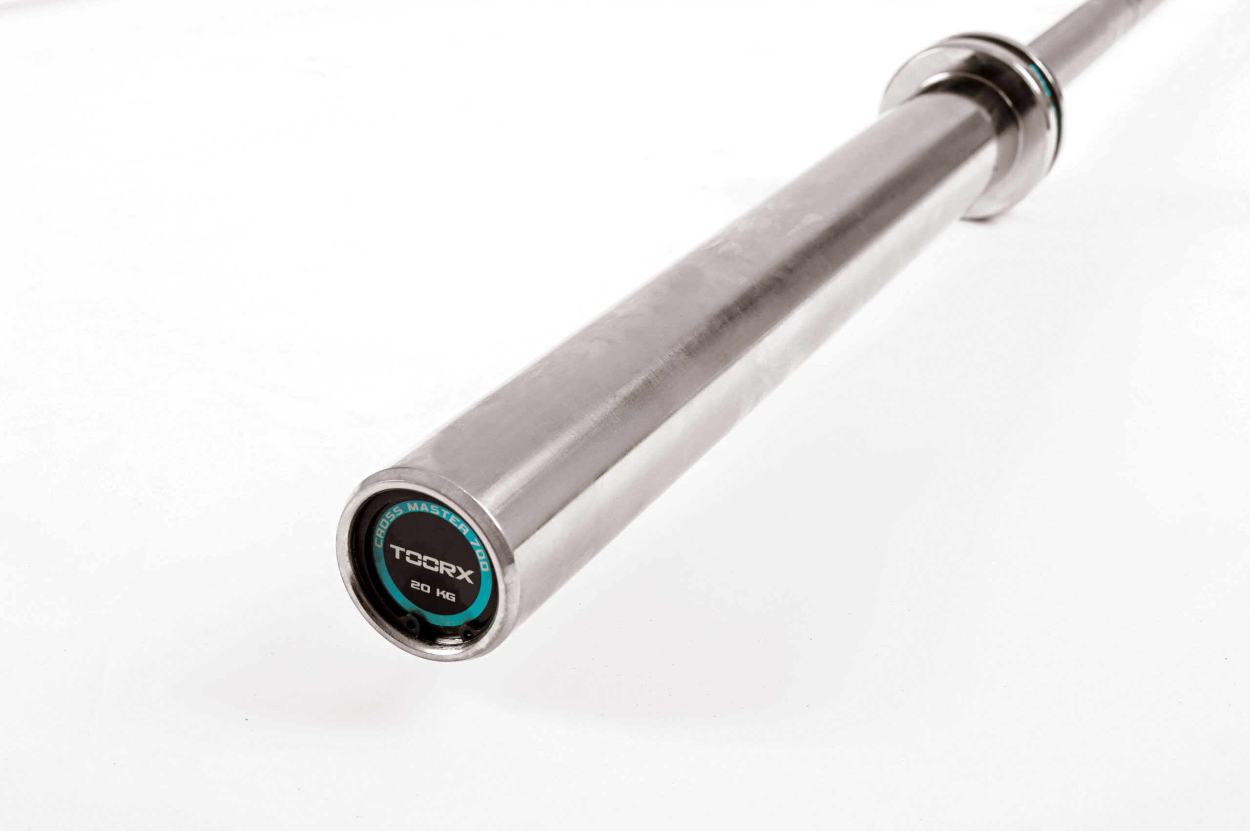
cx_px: 625
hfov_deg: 39.6
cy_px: 416
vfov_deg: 27.0
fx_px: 1735
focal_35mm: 50
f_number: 14
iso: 160
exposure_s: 1/160
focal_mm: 50
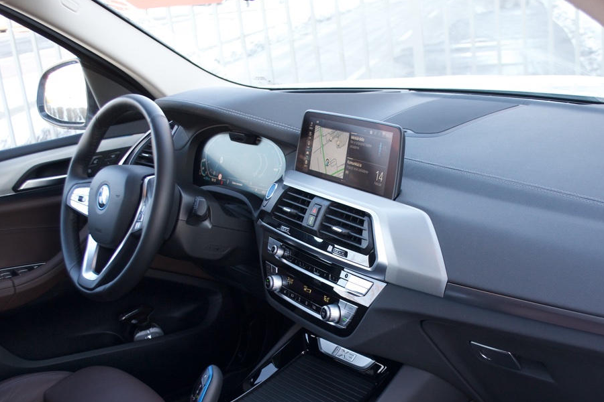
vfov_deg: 27.9
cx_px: 375
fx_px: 805
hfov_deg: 40.8
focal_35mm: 48
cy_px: 265
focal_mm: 24
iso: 400
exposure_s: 1/80
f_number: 4.2
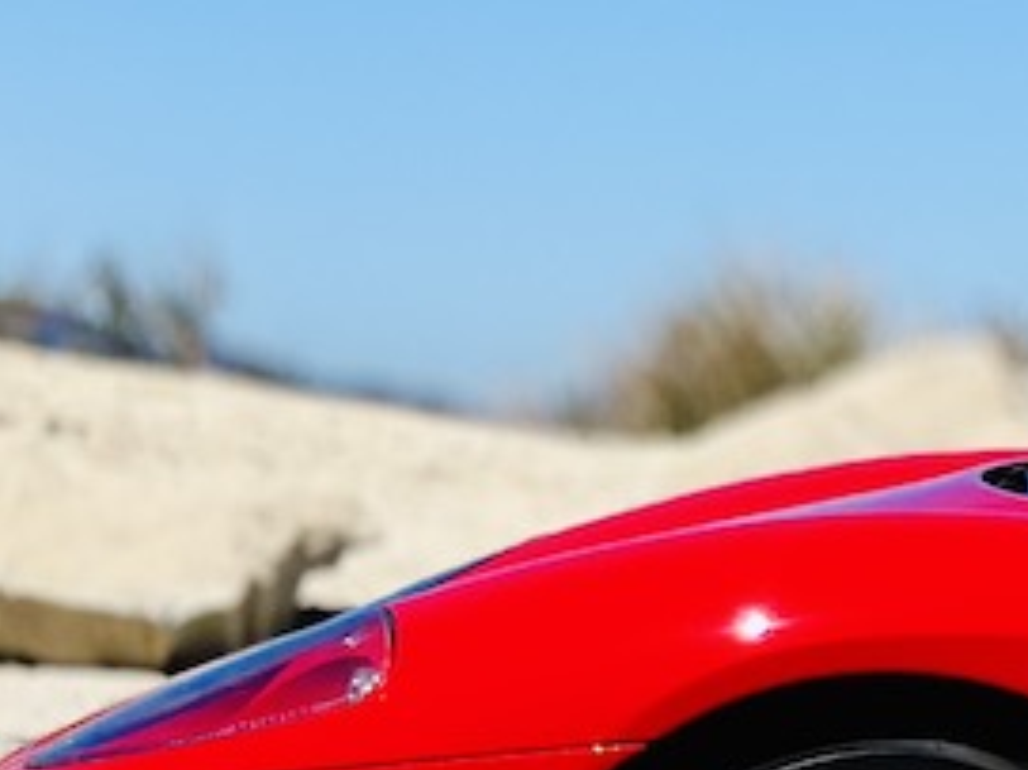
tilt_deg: +2.0
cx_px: 1995
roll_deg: -3.2
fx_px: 6738
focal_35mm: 227
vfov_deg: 6.5
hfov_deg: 8.3
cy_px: 178
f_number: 1.78
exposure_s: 1/8197
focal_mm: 6.86
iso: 100
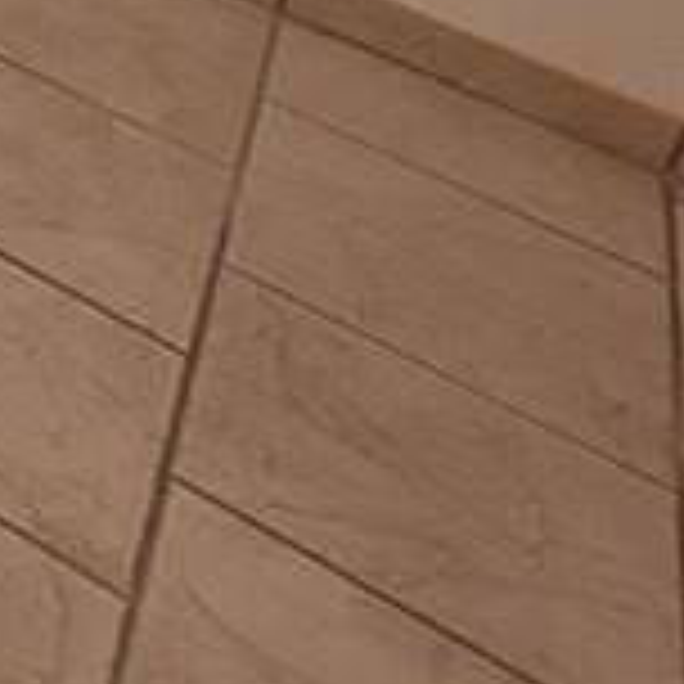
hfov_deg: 12.1
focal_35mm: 76
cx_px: -1292
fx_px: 1699
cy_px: -891
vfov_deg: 15.2
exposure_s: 1/60
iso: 200
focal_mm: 2.2
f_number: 2.2
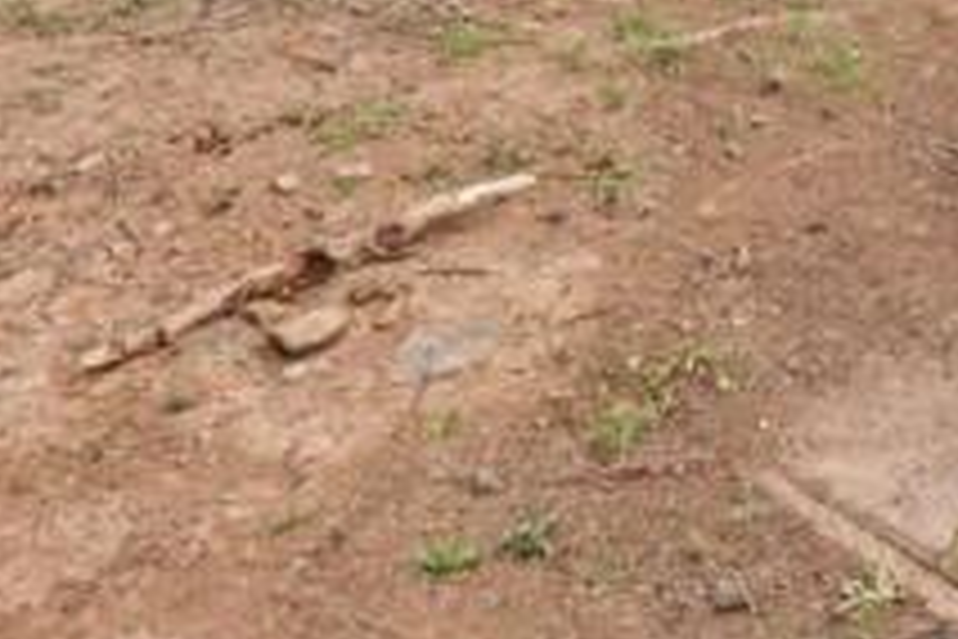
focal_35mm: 90
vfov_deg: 11.8
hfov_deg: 18.2
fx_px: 2395
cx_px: 1687
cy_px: -976
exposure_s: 1/320
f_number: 8
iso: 800
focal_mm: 16
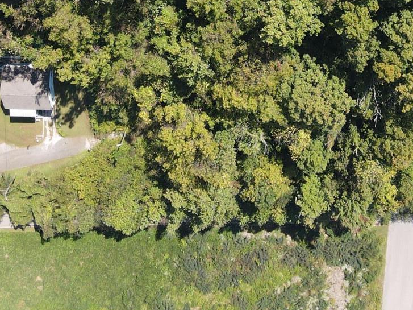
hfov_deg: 29.4
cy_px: -34
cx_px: 232
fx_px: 787
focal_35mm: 66
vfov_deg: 21.1
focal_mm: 4.5
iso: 100
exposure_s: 1/320
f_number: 2.8
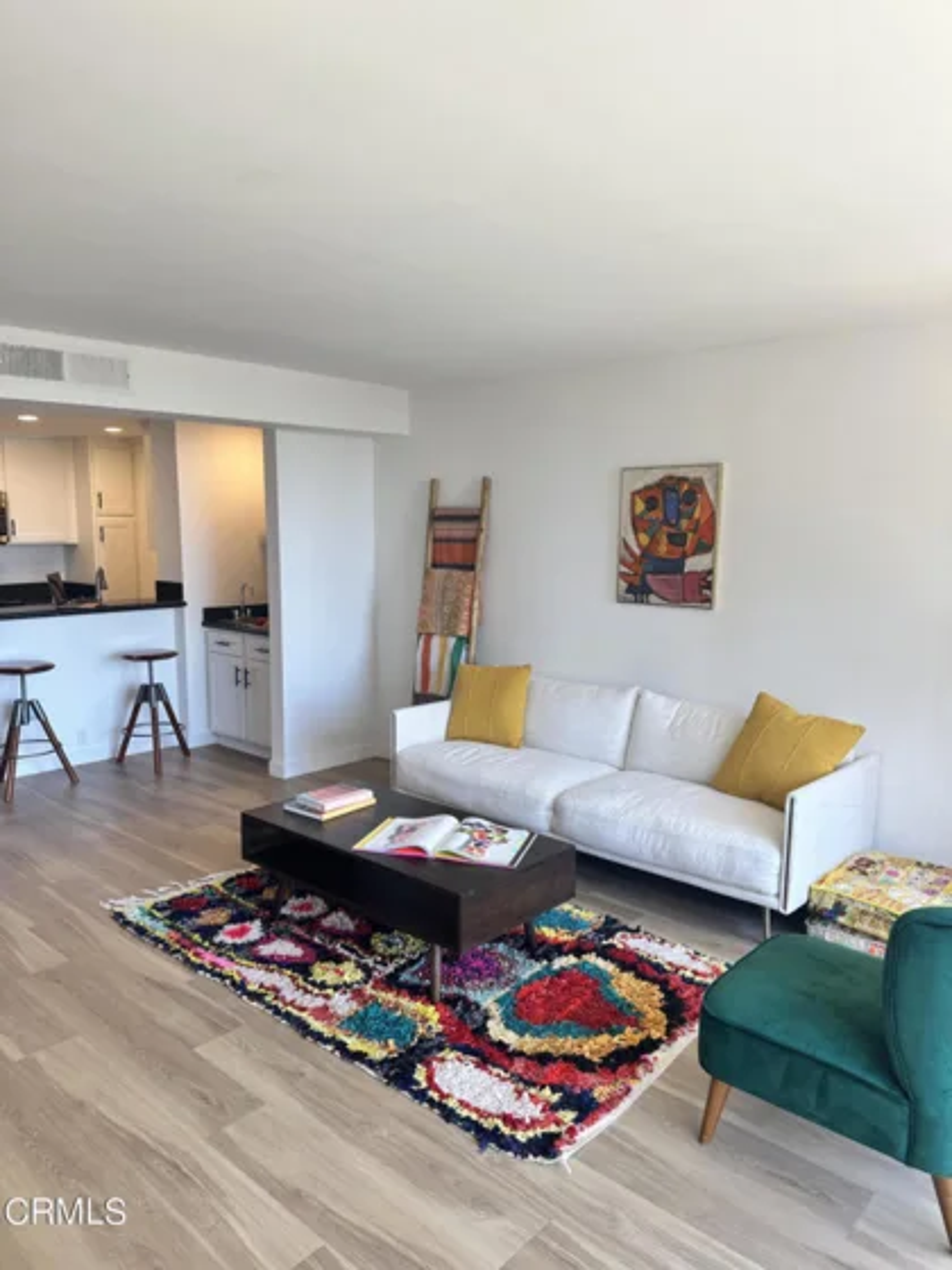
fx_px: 880
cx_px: 476
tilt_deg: -8.0
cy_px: 635
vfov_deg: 71.6
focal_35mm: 24
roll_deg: -1.1
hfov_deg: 56.8
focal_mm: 6.86
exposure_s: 1/120
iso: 64
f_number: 1.78
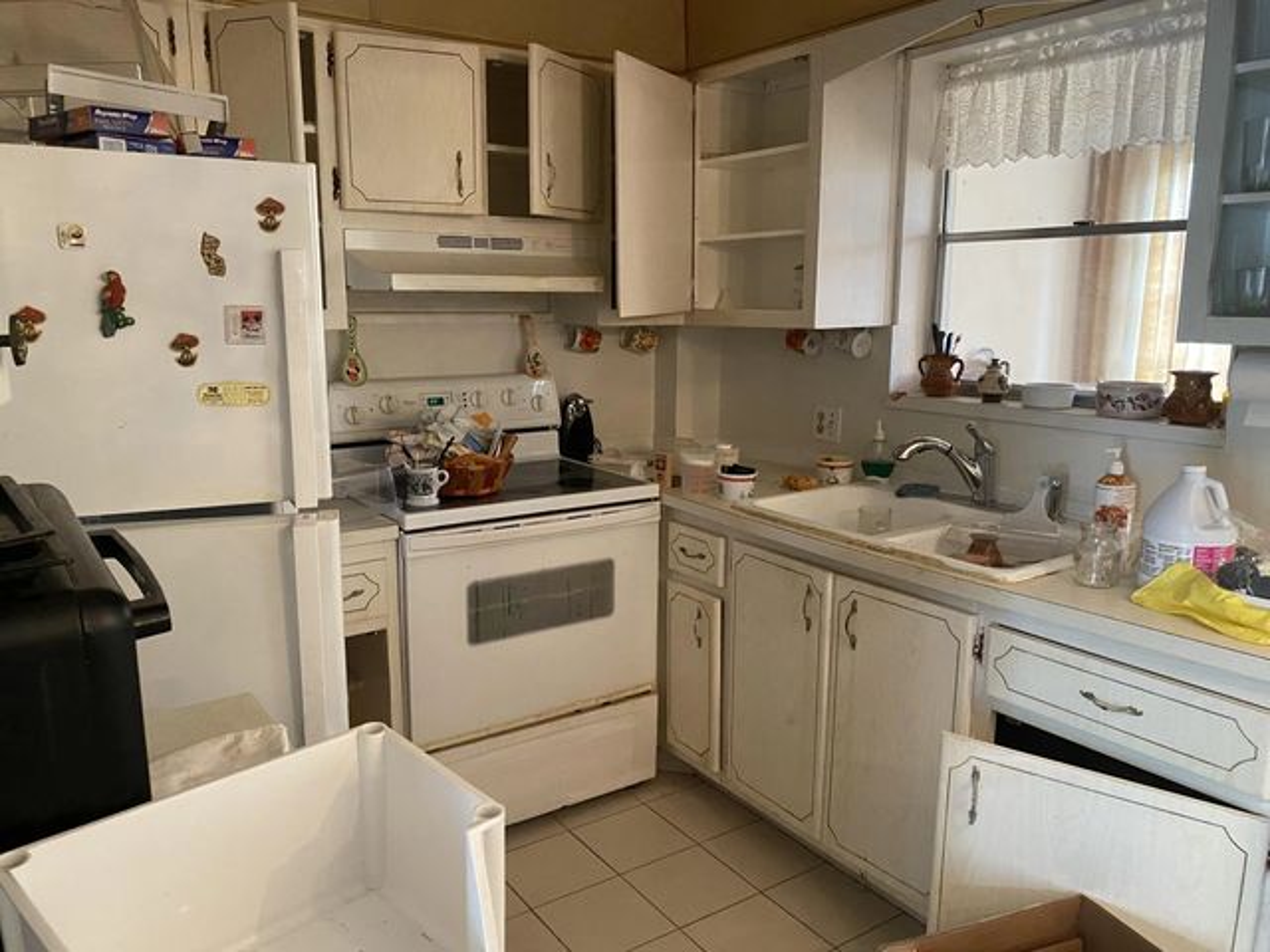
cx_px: 635
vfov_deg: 53.1
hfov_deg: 67.3
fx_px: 954
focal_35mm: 26
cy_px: 476
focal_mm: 4.25
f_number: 1.8
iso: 400
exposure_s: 1/60
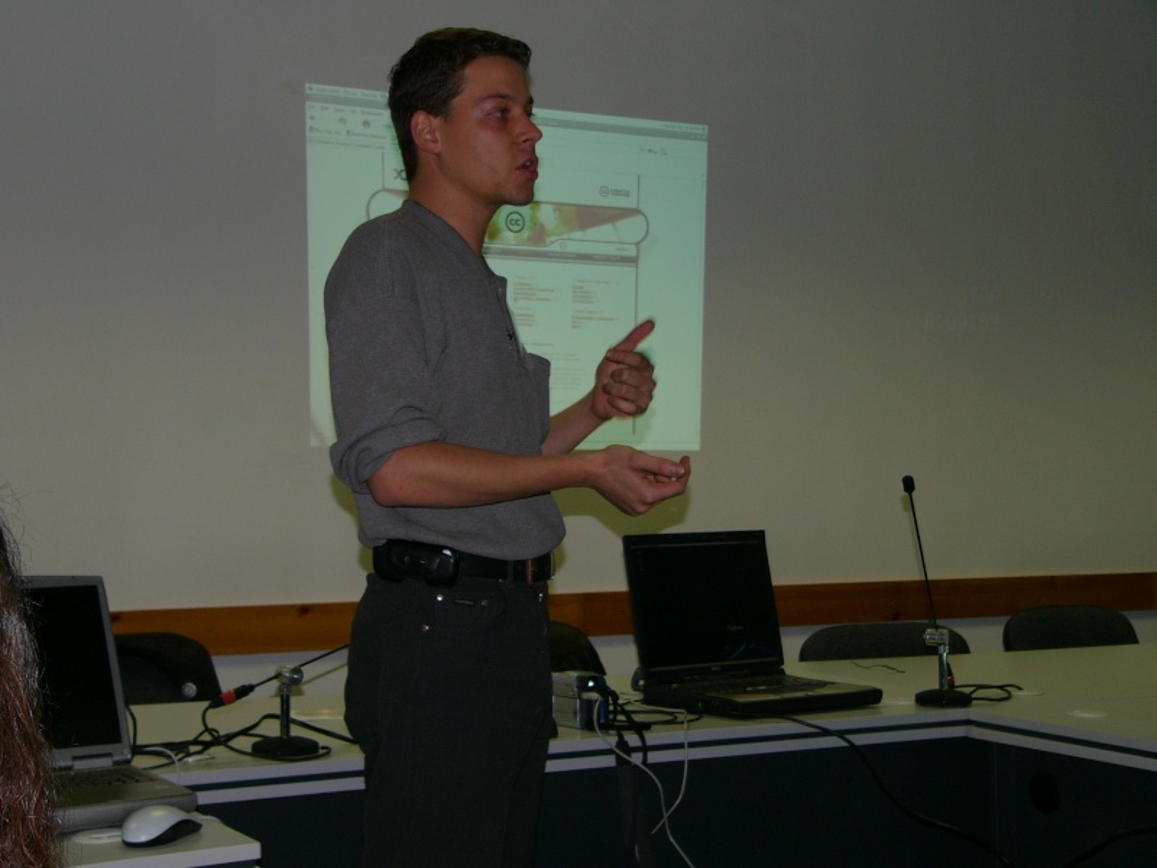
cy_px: 434
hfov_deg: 33.2
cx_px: 578
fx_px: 1939
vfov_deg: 25.2
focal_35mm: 58
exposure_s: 1/80
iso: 50
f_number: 2.8
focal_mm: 9.7
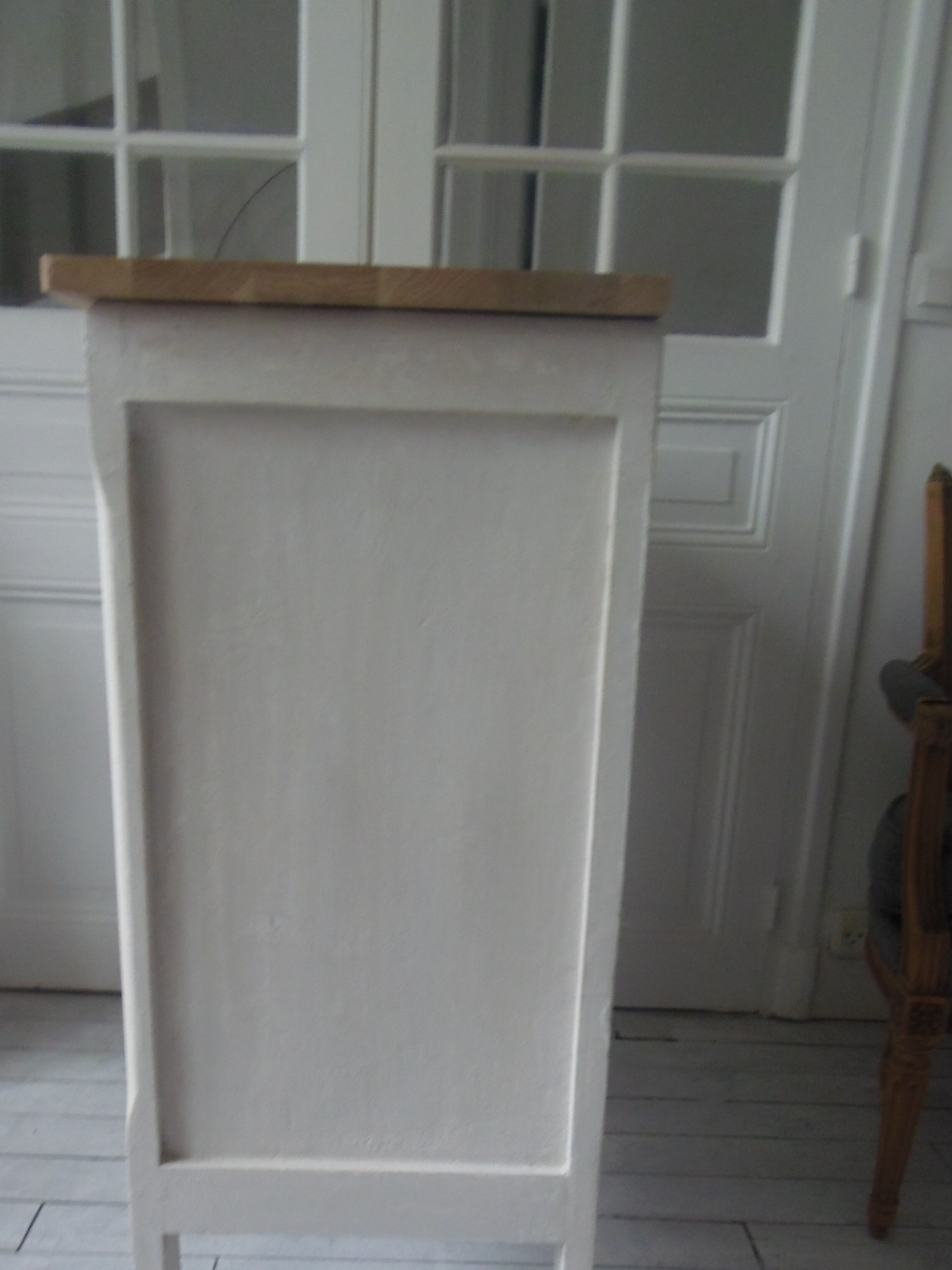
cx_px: 414
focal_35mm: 31
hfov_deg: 45.3
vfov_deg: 57.5
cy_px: 805
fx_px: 1137
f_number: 2.9
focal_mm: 4.3
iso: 200
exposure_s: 1/30
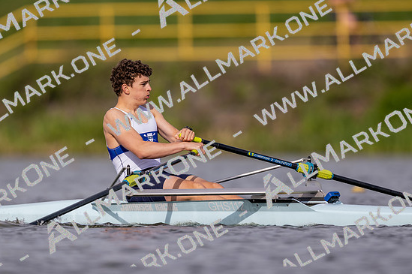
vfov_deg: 1.4
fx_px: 10874
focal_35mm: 951
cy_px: 138
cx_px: 199
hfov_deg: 2.2
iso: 220
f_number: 4
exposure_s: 1/2500
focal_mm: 600
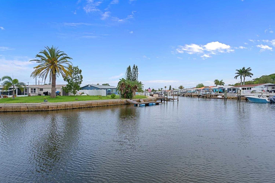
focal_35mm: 17
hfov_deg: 93.3
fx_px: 130
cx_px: 141
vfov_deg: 70.4
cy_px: 96
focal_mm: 16
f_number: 9
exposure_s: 1/640
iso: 320
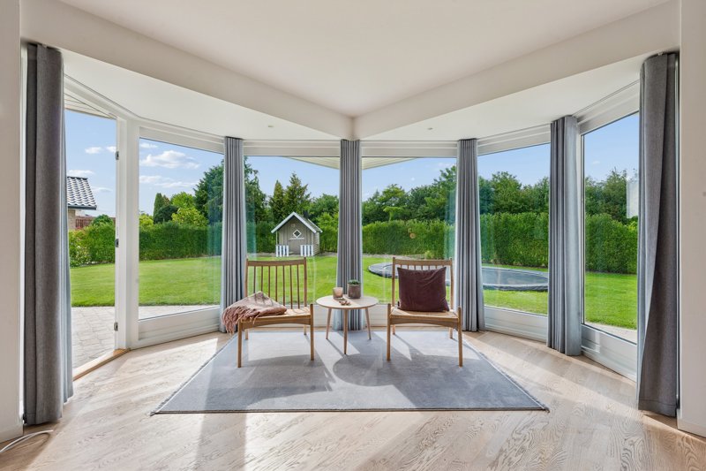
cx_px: 353
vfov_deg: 73.7
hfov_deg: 96.7
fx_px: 314
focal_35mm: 16
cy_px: 236
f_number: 10
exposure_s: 1/60
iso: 250
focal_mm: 16
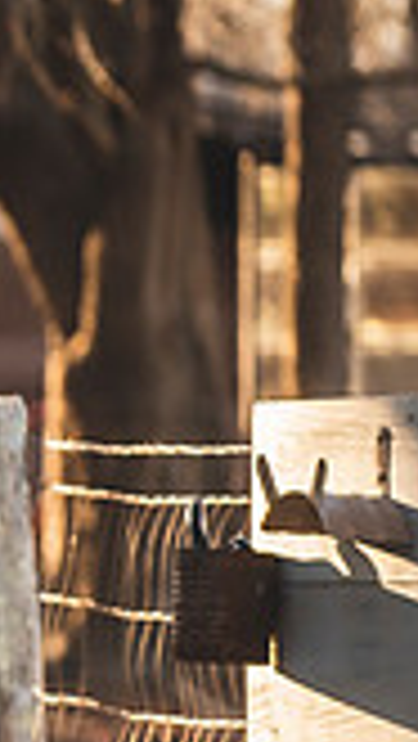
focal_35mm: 661
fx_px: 13005
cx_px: -901
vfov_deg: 3.3
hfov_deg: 1.8
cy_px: 432
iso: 200
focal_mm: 170
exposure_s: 1/320
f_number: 2.8
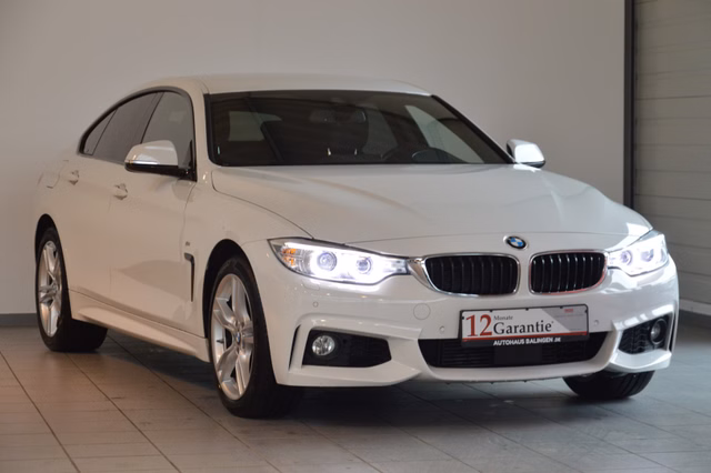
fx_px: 2073
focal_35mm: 105
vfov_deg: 13.0
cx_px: 356
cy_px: 236
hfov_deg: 19.5
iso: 1000
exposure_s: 1/60
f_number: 5.3
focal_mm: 70
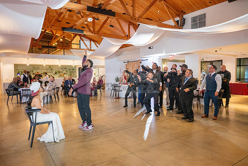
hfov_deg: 69.4
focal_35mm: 26
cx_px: 124
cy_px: 83
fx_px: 179
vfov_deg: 49.6
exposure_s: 1/200
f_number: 4
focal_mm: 26
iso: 3200
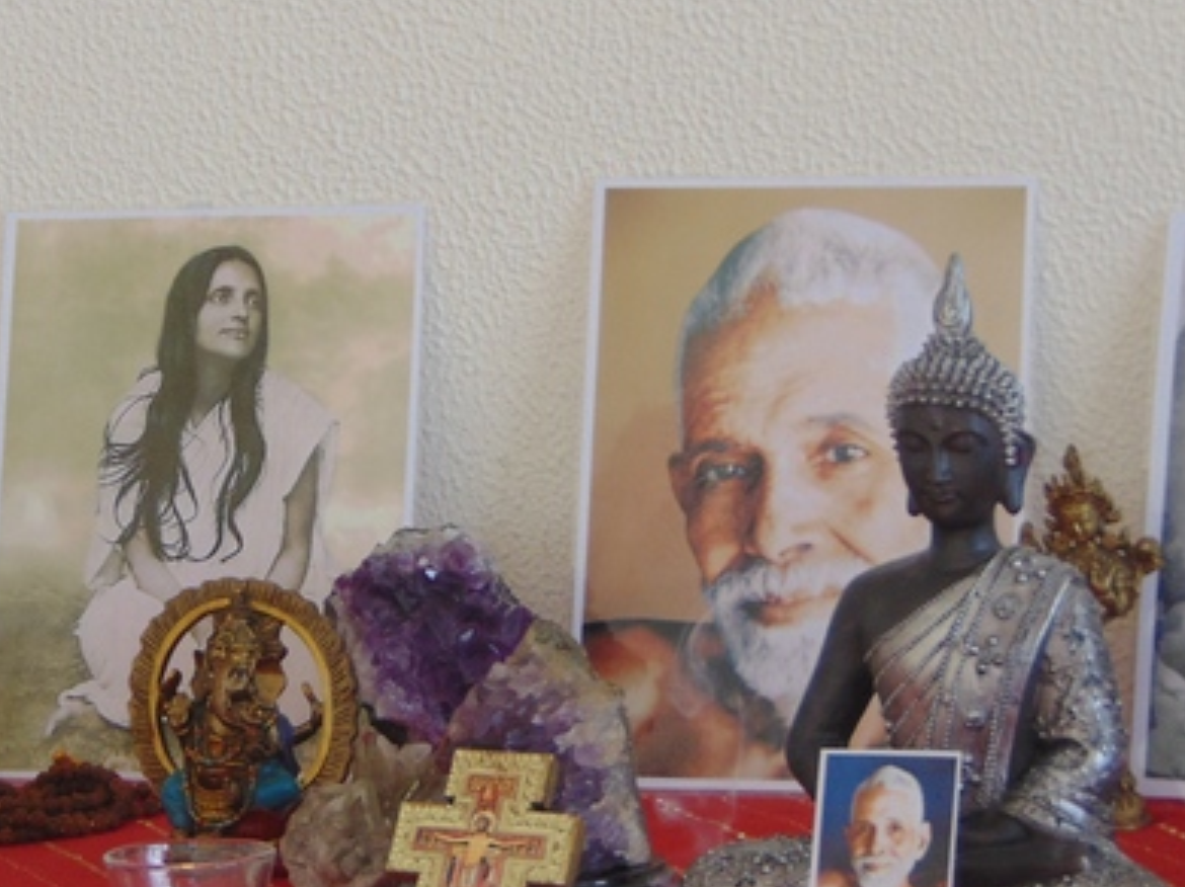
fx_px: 9340
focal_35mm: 273
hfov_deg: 7.3
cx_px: 592
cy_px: 529
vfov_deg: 5.4
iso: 80
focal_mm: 23.9
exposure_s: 1/100
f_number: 4
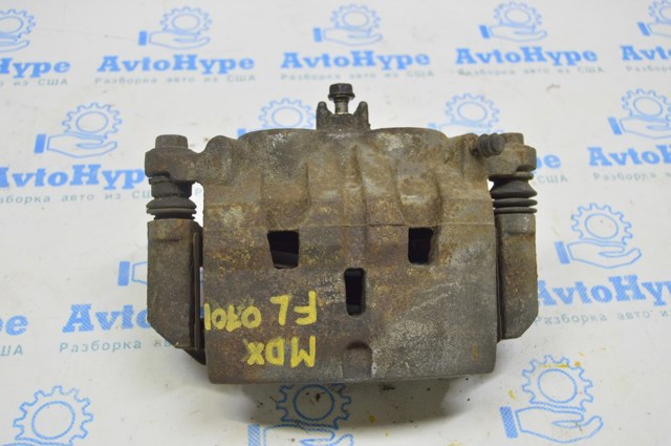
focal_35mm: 42
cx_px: 336
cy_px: 223
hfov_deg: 46.5
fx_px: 782
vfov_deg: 31.8
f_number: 5.6
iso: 400
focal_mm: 28
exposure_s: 1/20
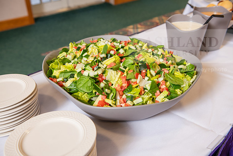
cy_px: 78
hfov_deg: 48.4
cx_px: 116
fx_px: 259
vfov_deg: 33.4
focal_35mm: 40
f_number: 4
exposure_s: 1/80
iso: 400
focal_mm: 40
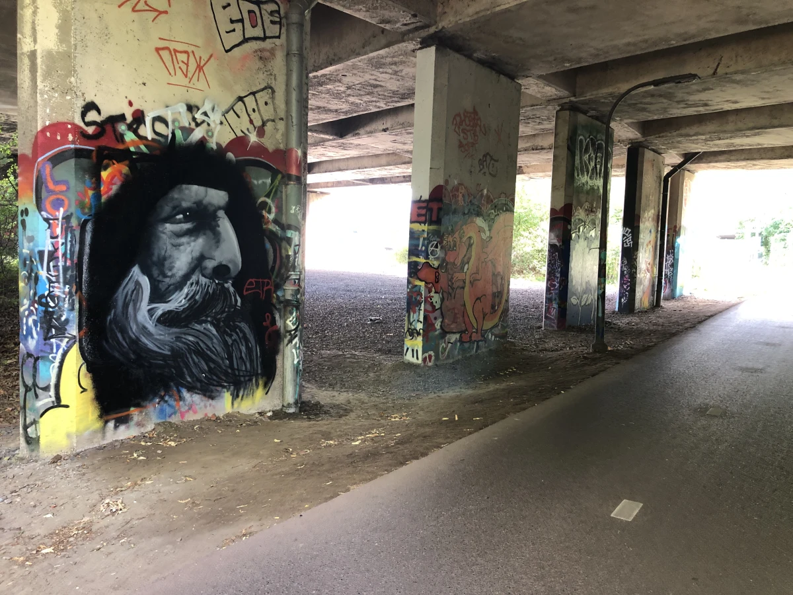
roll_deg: -1.1
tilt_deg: -4.8
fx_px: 641
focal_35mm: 28
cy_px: 298
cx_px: 396
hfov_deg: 63.4
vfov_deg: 49.7
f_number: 1.8
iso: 40
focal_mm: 4
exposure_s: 1/15
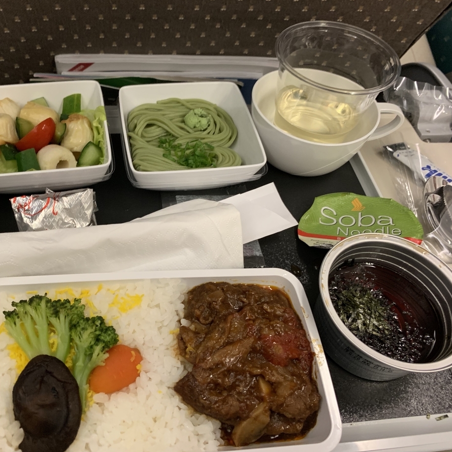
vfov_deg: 52.5
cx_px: 153
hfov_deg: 51.6
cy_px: 224
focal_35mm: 31
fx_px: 458
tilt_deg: -50.2
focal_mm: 4.25
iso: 250
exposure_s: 1/57
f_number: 1.8
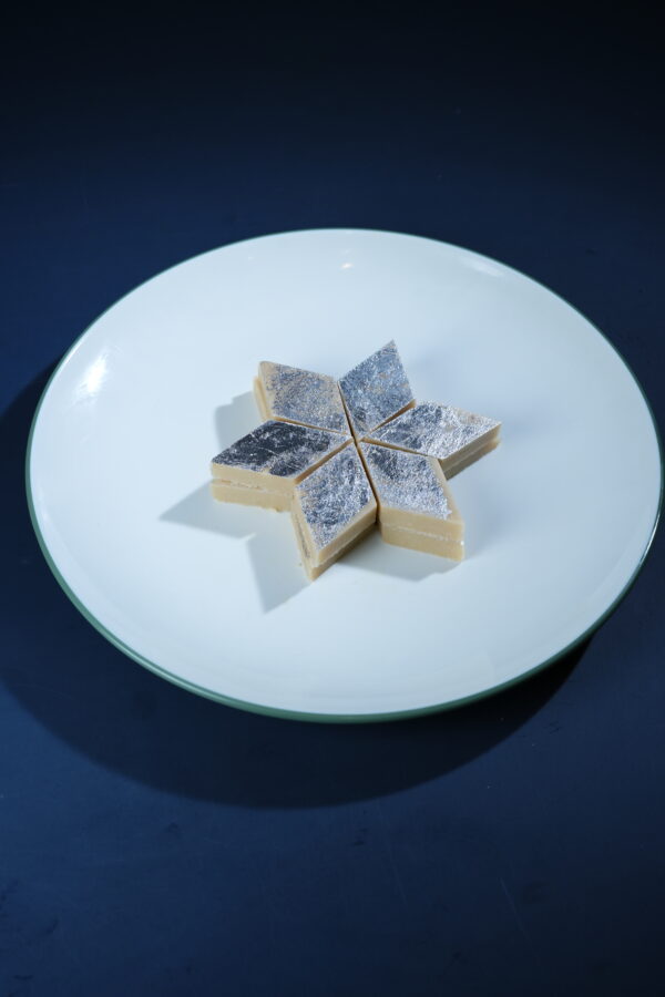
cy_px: 498
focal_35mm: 50
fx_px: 1385
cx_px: 332
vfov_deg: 39.6
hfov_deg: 27.0
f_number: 7.1
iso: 320
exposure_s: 1/100
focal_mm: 50
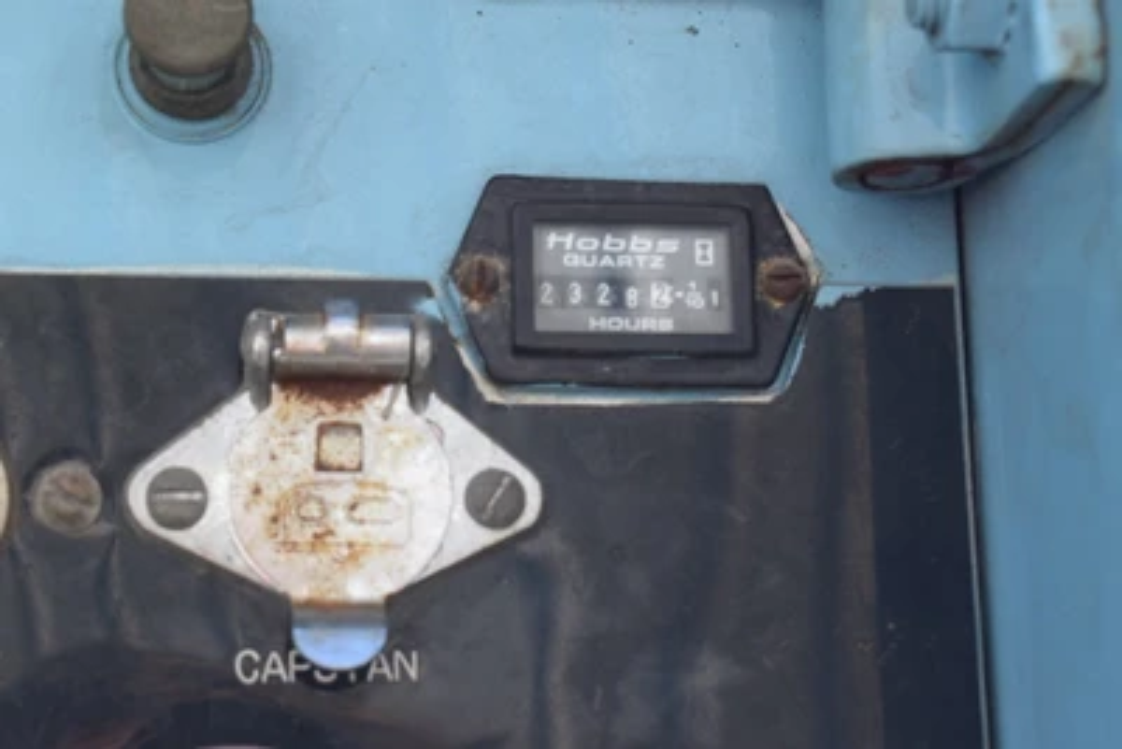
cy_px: 374
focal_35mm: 72
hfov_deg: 28.1
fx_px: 2245
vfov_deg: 18.9
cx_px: 561
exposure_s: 1/250
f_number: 8
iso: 400
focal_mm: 48
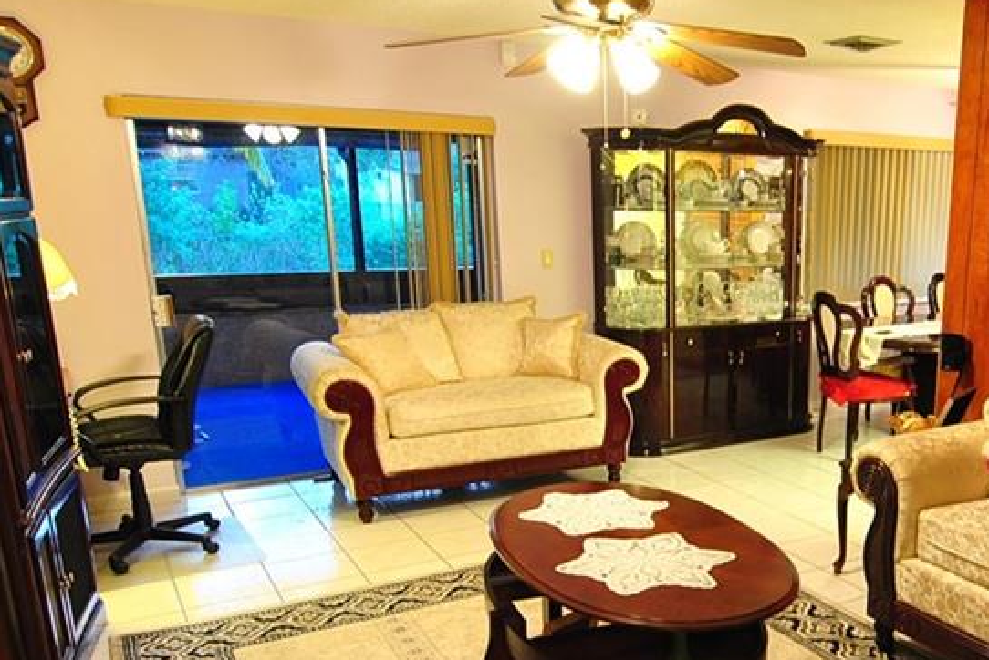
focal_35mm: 34
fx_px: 935
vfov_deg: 38.4
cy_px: 456
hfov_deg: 52.9
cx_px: 757
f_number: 4.5
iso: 200
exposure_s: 1/2.5
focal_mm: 12
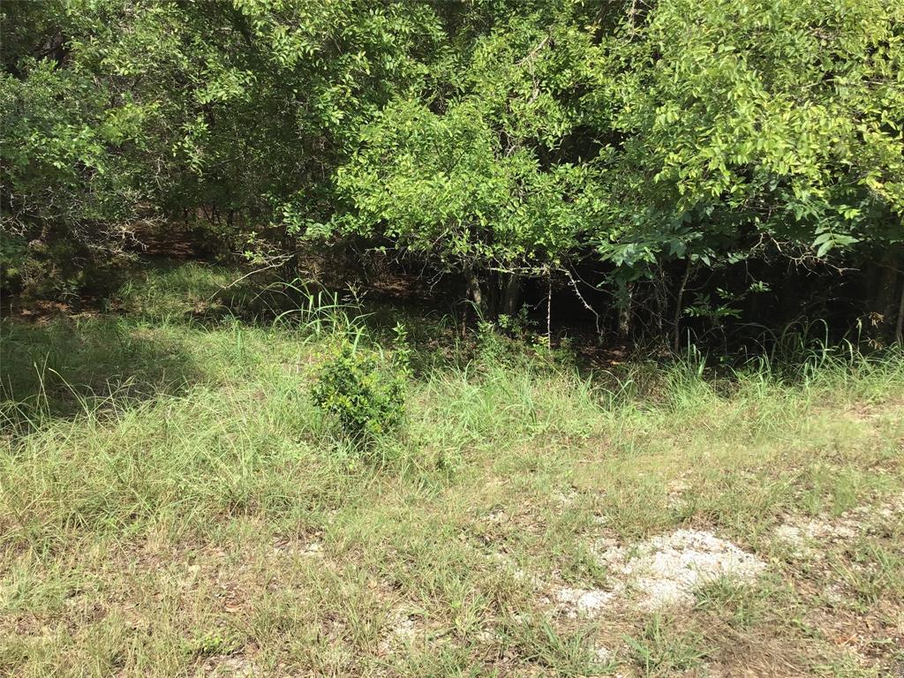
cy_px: 339
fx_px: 810
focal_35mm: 31
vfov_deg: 45.4
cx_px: 452
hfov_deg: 58.4
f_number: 2.4
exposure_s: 1/696
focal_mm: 3.3
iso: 25
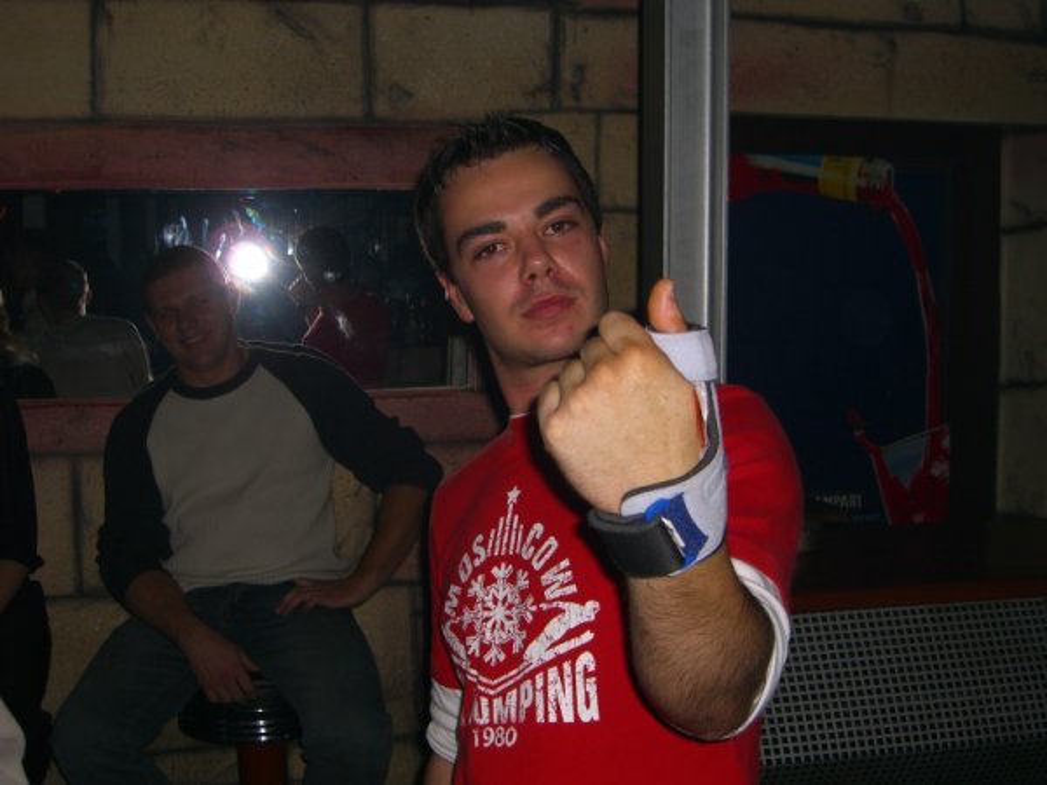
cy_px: 392
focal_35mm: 46
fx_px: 1391
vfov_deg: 31.5
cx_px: 524
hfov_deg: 41.2
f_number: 3.1
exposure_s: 1/250
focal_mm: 9.5
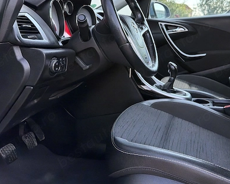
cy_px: 57
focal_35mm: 36
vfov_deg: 40.5
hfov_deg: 49.9
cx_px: 141
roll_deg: +0.8
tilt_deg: -3.5
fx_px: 245
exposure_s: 1/1464
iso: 400
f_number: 1.78
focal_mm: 6.76
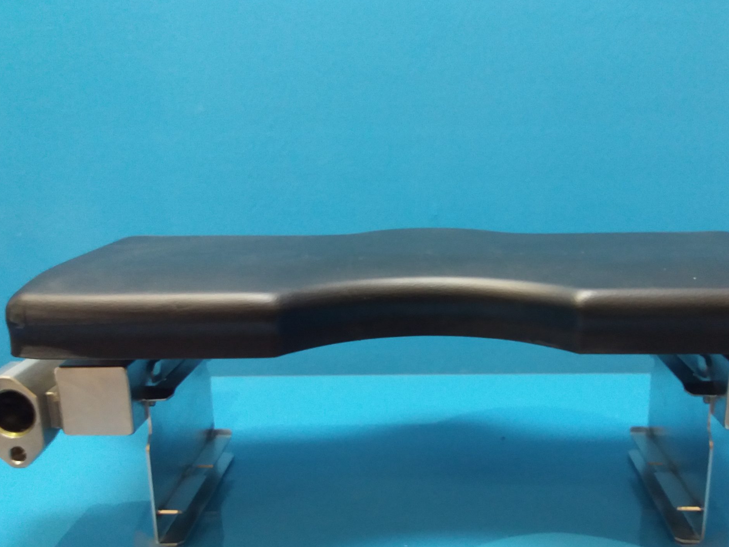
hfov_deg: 48.7
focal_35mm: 38
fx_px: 800
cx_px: 434
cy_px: 355
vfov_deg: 37.4
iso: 160
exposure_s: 1/25
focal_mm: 3.7
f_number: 1.9
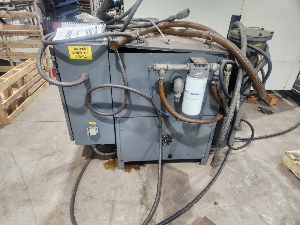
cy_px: 112
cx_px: 150
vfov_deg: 58.9
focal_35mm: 23
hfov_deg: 73.9
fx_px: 199
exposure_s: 1/120
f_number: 1.8
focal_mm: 5.4
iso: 250
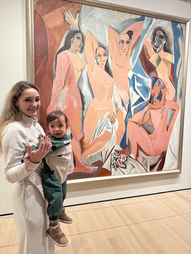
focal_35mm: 24
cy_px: 127
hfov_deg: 56.8
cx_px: 96
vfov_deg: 71.6
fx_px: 177
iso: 500
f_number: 1.78
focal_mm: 6.76
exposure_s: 1/60
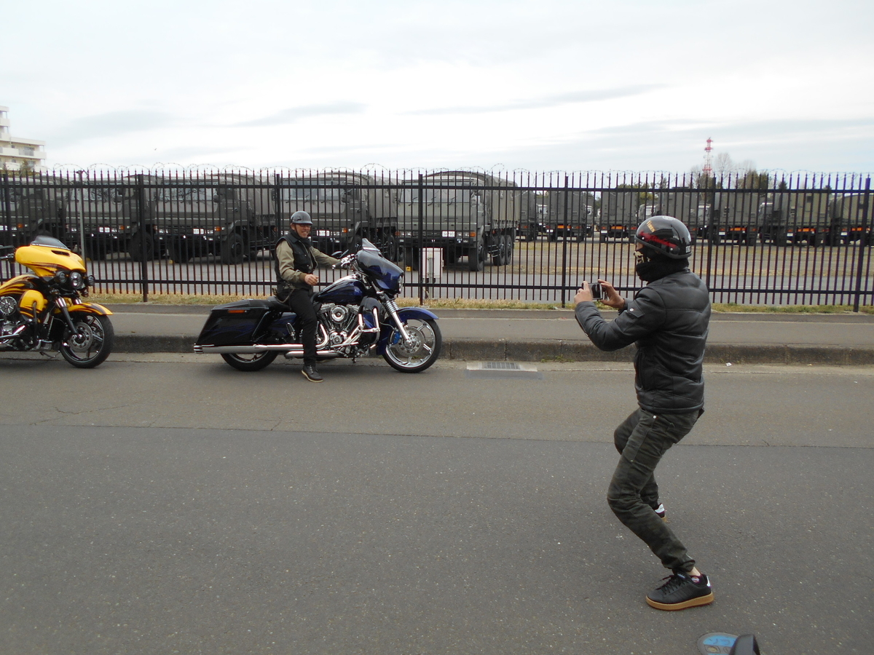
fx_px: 656
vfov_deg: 53.1
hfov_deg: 67.3
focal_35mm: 26
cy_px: 328
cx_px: 437
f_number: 3.2
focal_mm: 4.6
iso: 80
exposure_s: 1/320
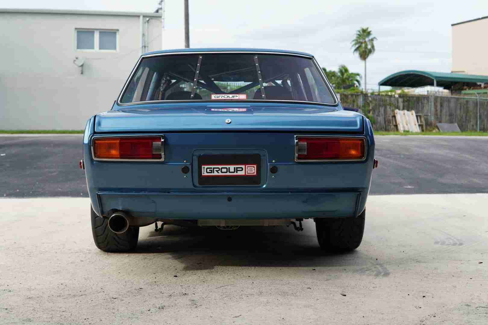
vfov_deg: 29.9
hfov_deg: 43.6
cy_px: 162
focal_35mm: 45
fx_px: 610
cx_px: 244
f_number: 4
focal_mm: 30
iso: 100
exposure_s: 1/160
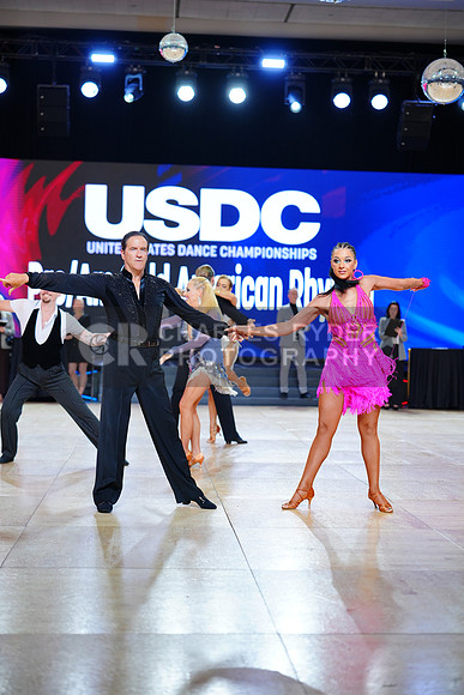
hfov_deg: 22.6
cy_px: 348
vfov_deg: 33.4
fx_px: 1159
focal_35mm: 60
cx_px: 232
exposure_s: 1/400
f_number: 2
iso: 320
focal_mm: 60
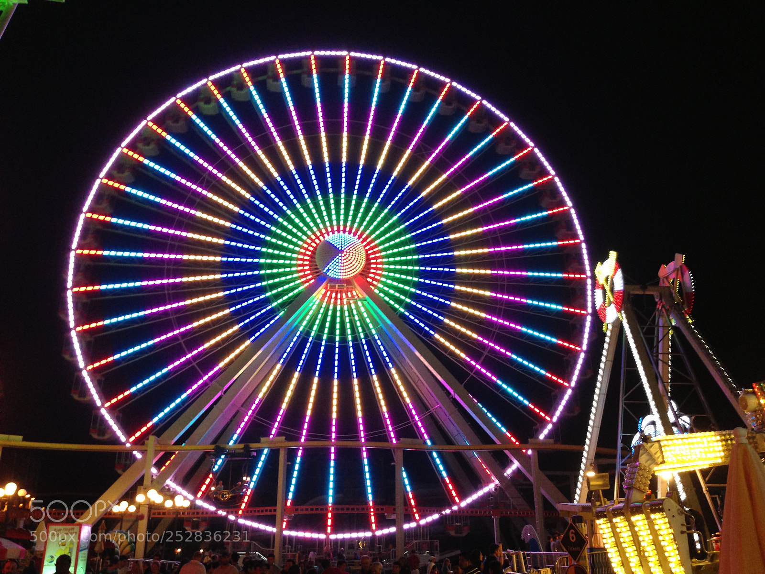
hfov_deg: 55.4
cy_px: 287
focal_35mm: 33
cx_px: 382
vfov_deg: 42.9
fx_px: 729
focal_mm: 4.13
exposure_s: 1/20
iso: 125
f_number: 2.4
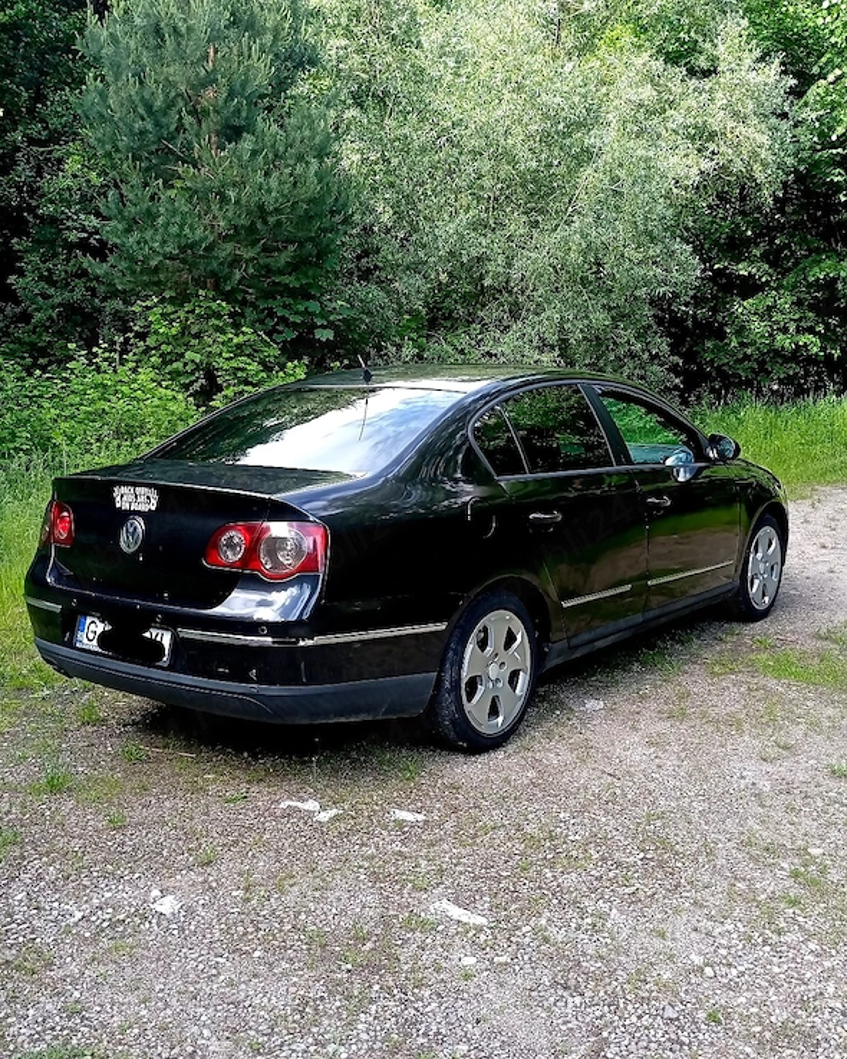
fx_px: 1159
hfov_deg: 40.1
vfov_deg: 49.0
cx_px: 422
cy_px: 567
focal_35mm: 37
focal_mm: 3.84
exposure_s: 1/154
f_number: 1.8
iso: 51
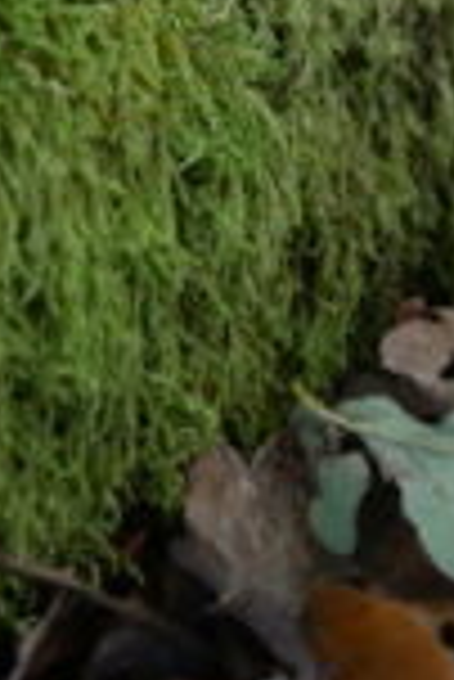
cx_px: -593
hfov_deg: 6.0
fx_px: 4152
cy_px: -925
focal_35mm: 220
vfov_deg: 8.6
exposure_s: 1/160
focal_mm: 20
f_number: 1.7
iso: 400
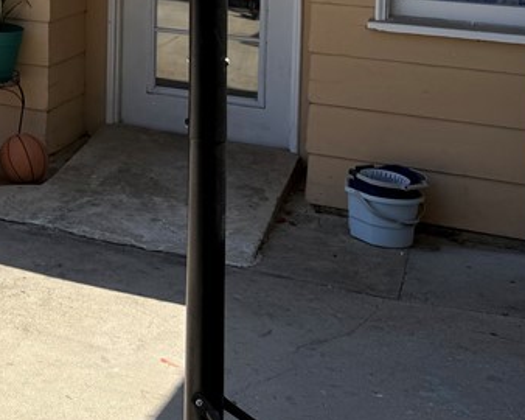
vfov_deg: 19.8
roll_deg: -2.0
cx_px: -177
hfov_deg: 23.4
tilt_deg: -0.4
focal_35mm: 71
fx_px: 1103
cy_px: -131
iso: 80
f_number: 1.78
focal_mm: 6.76
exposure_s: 1/3425
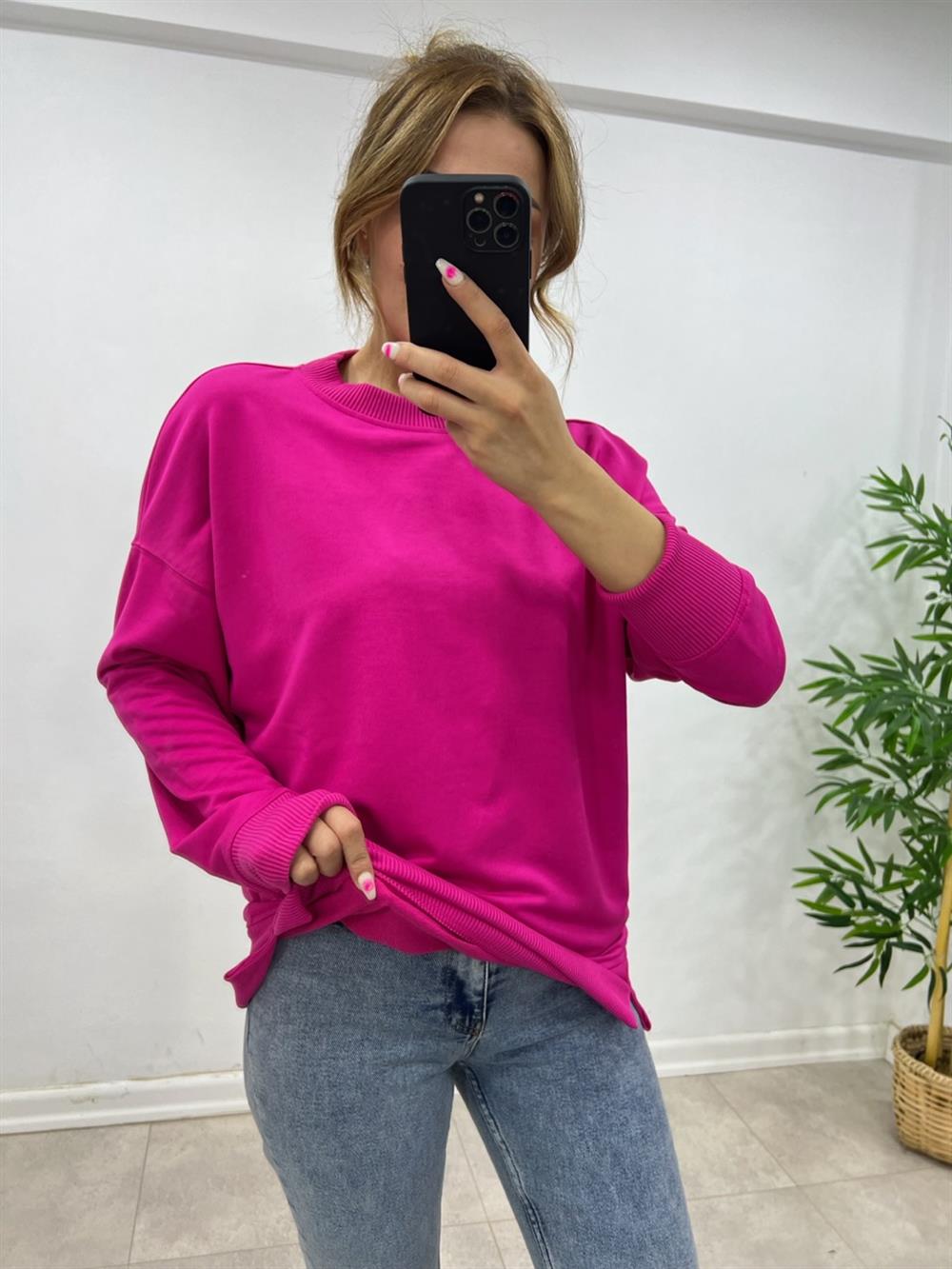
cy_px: 634
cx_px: 476
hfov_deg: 53.1
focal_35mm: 26
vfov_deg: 67.3
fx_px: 953
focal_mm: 5.7
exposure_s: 1/100
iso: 100
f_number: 1.5
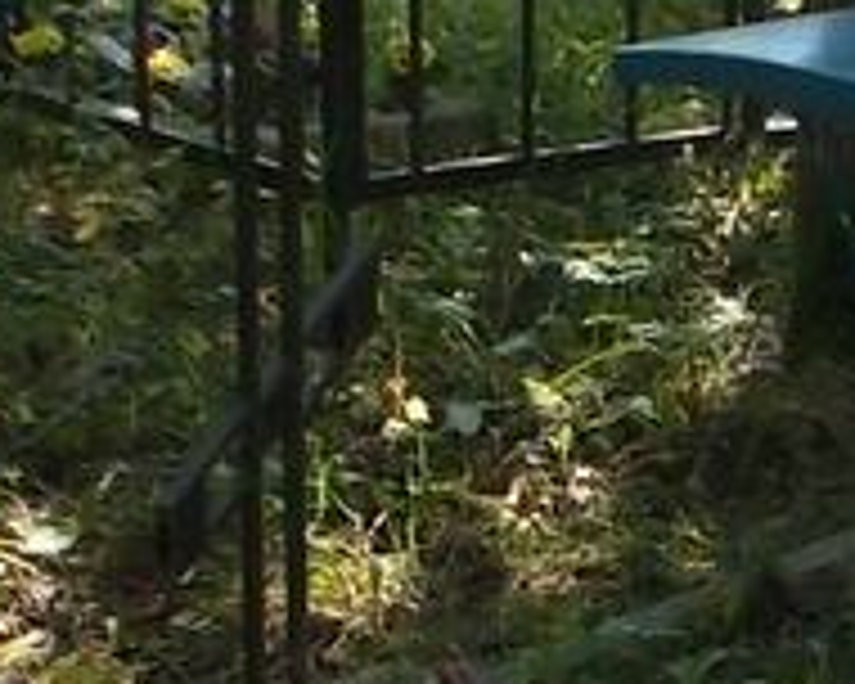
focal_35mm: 107
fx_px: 2708
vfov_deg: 14.3
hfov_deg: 17.0
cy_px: 554
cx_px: 1089
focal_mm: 4.6
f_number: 3.2
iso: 80
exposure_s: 1/160
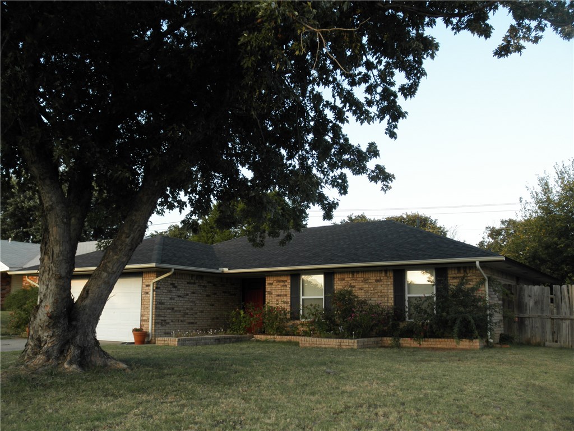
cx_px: 287
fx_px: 580
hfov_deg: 52.6
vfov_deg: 40.7
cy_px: 216
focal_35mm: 35
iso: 64
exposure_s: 1/125
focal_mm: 6.1
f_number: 3.2
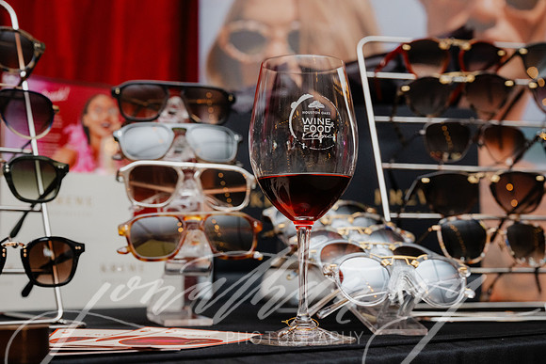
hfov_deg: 34.5
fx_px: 880
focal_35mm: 58
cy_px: 182
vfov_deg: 23.4
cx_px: 273
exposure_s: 1/80
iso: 2000
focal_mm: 58
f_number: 5.6
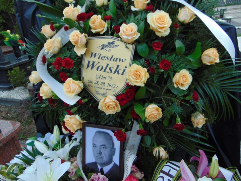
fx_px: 174
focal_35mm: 25
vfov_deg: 54.9
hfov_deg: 69.4
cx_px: 120
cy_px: 90
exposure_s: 1/125
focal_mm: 4.5
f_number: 3
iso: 80
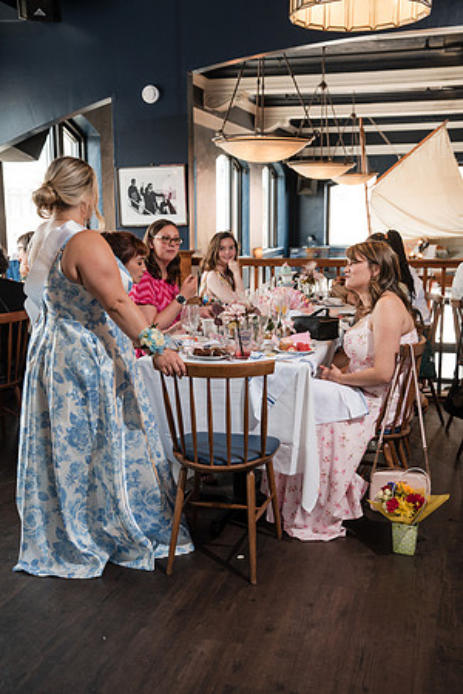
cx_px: 232
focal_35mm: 42
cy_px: 347
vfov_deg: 46.4
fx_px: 810
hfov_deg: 31.9
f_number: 4
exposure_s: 1/250
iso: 1000
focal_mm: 42
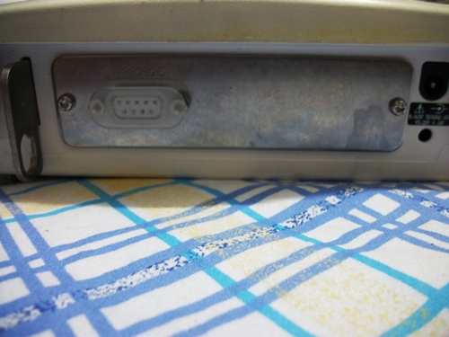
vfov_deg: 44.2
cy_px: 168
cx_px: 224
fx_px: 415
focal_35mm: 32
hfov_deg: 56.8
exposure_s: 1/8
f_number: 2.9
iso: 160
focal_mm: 5.7
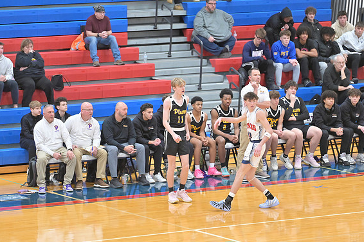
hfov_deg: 10.0
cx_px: 180
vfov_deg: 6.7
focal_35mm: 205
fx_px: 2072
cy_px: 123
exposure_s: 1/800
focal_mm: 200
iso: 10000
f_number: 4
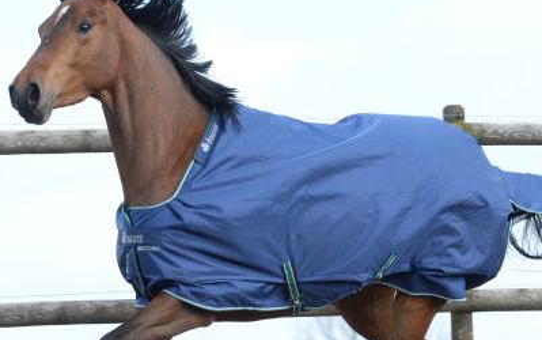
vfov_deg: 3.7
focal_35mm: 357
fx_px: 5277
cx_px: 259
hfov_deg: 5.9
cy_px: 258
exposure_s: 1/1000
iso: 800
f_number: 5.6
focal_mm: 175
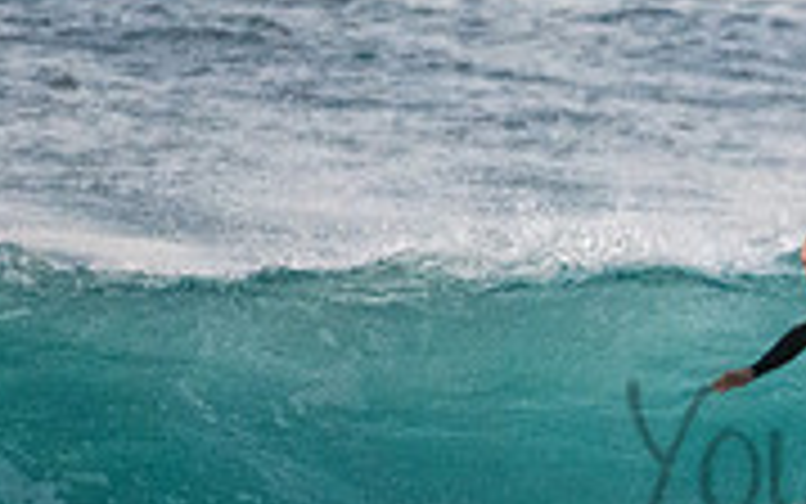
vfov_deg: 0.5
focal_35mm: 2481
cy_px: 412
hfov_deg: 0.8
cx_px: 1090
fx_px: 54515
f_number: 5.6
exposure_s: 1/1250
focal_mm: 500
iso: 7200
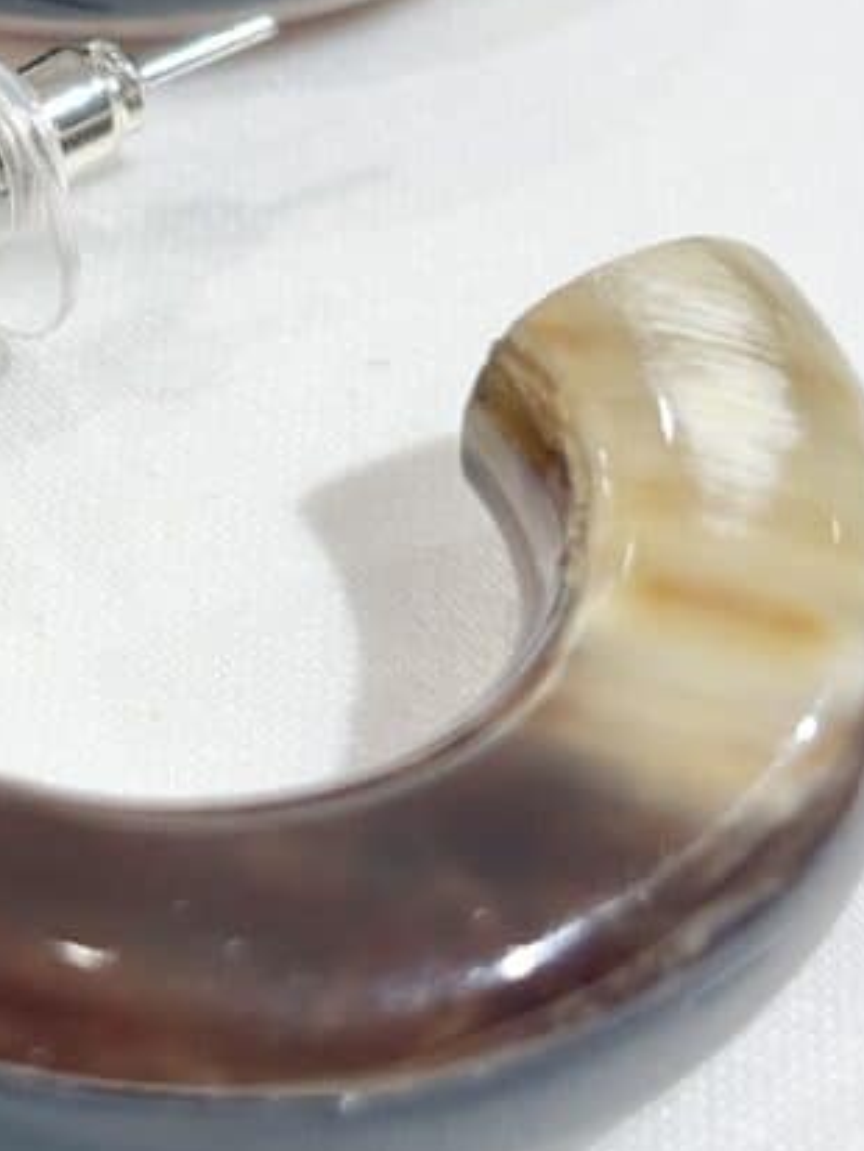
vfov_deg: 15.2
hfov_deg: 11.4
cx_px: 33
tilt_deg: -37.0
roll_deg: +6.9
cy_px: 276
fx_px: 4291
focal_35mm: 129
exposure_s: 1/114
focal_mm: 5.96
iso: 25
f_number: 1.6
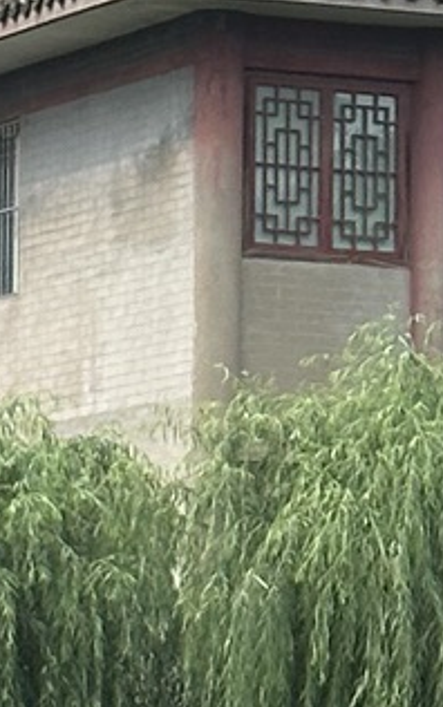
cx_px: 501
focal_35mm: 322
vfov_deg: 6.5
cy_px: 926
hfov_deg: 4.1
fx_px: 6209
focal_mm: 6.86
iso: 64
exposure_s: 1/1992
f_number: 1.78
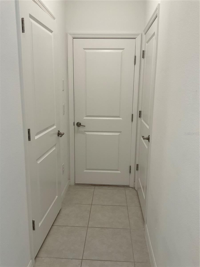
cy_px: 134
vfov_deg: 61.7
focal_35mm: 29
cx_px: 100
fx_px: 223
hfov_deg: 48.2
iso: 40
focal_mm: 3
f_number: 1.8
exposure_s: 1/60
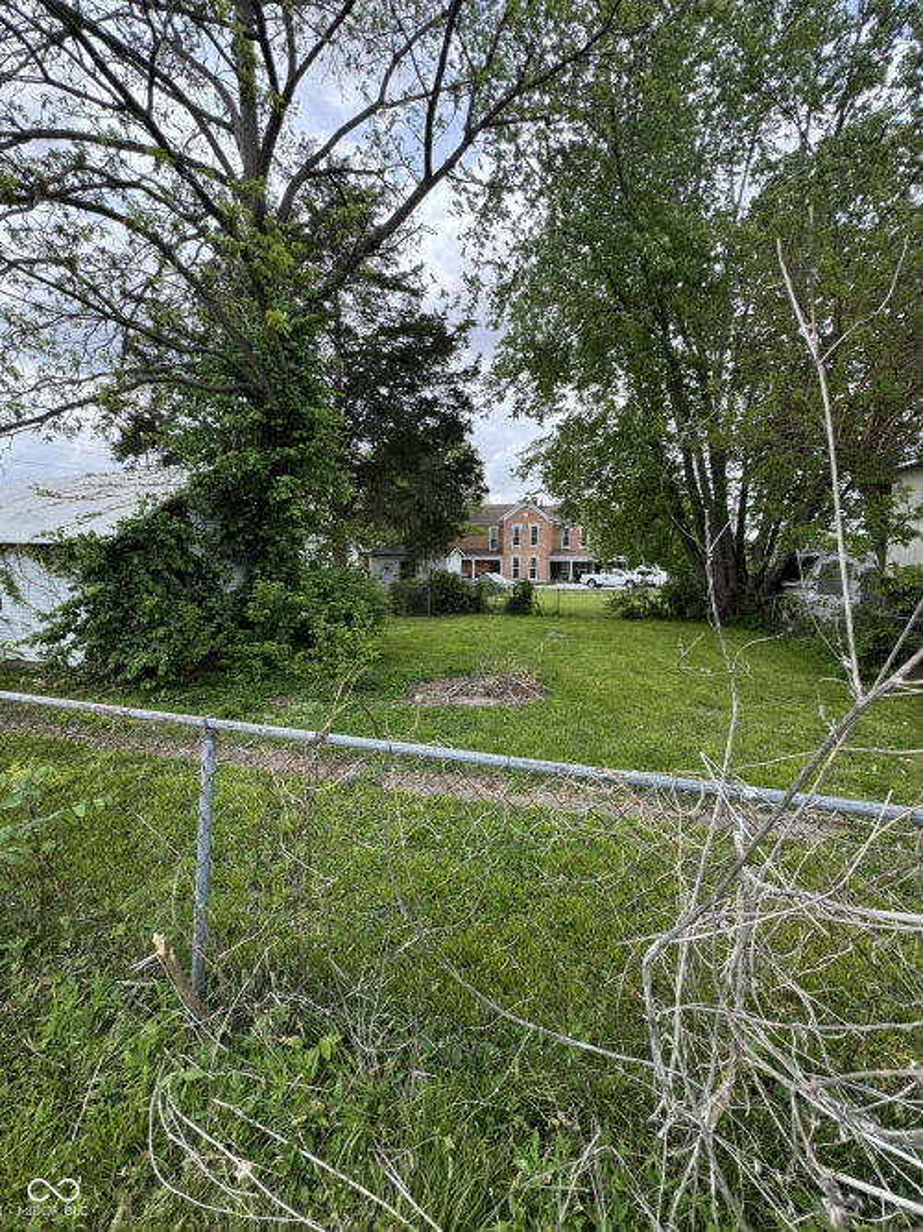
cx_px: 462
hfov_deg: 85.7
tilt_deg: -5.6
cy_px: 616
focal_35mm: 14
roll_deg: +1.6
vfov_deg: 102.1
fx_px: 498
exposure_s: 1/371
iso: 40
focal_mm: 2.22
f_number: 2.2
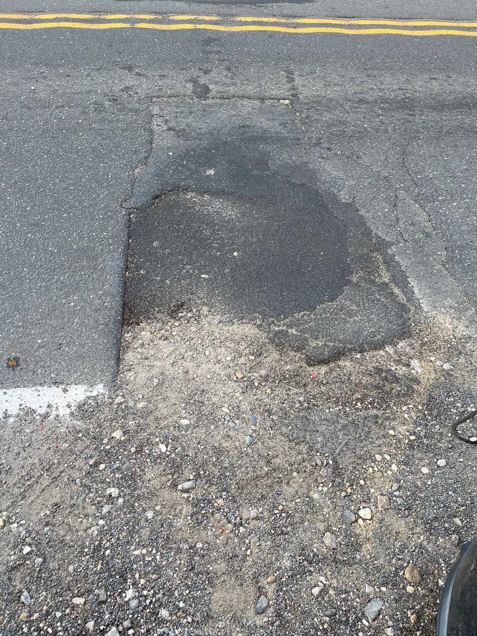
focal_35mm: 26
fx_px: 478
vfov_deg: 67.3
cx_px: 238
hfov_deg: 53.1
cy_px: 318
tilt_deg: -48.4
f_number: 1.6
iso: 40
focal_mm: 5.1
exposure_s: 1/266
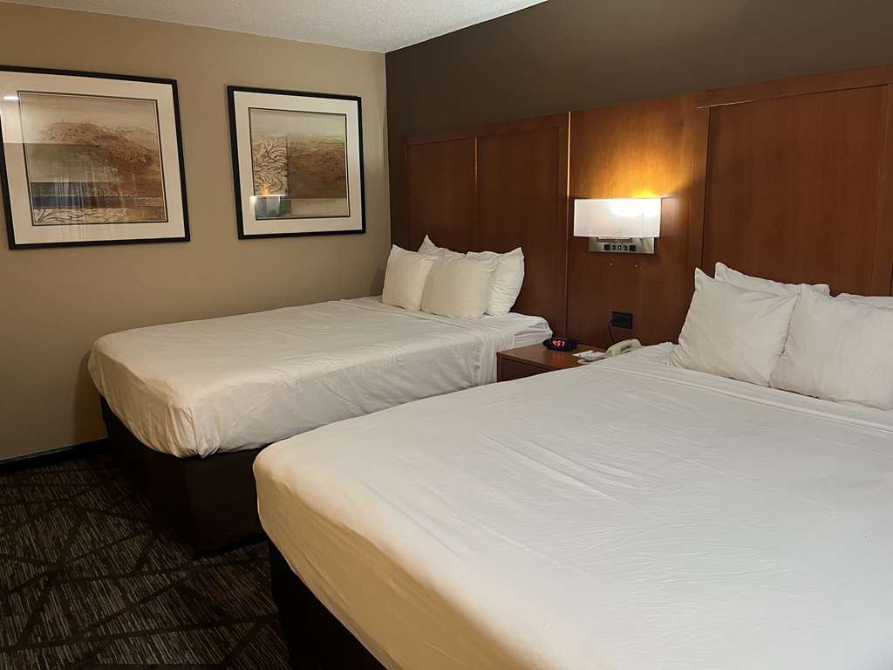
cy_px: 335
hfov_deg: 67.3
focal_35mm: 26
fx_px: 671
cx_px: 446
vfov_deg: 53.1
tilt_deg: -11.8
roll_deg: +1.7
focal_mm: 5.1
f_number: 1.6
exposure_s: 1/60
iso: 160
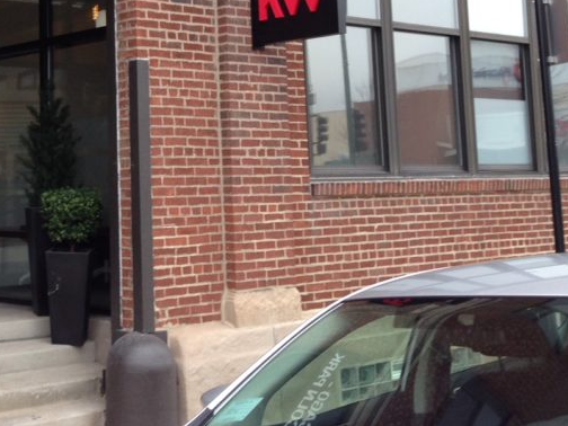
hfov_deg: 27.7
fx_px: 1099
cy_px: 30
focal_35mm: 67
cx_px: 41
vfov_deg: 21.4
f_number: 2.4
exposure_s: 1/120
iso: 64
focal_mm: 4.12
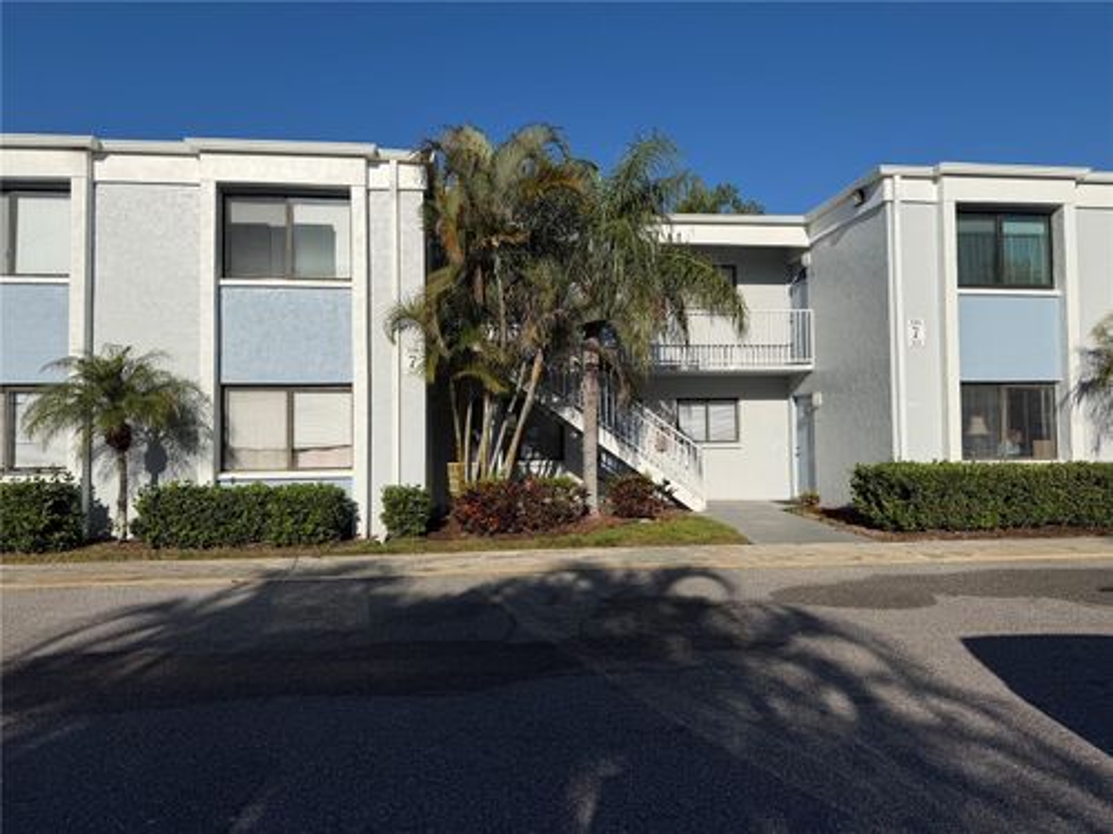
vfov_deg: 56.8
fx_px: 772
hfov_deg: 71.6
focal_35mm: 24
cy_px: 417
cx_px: 556
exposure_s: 1/10309
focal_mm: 6.76
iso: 80
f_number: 1.78
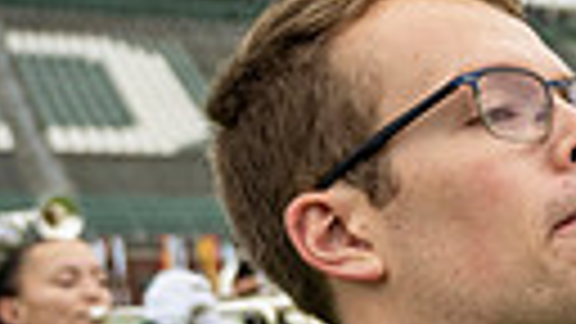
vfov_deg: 10.6
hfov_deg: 16.4
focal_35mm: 114
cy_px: 313
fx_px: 1741
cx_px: 963
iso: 320
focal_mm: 24
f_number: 4
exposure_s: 1/200
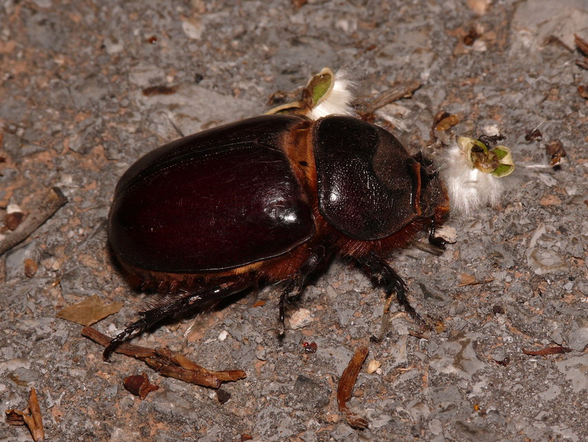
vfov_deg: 8.0
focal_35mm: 185
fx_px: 3143
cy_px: 221
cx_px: 294
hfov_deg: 10.7
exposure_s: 1/640
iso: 100
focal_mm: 39
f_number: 11
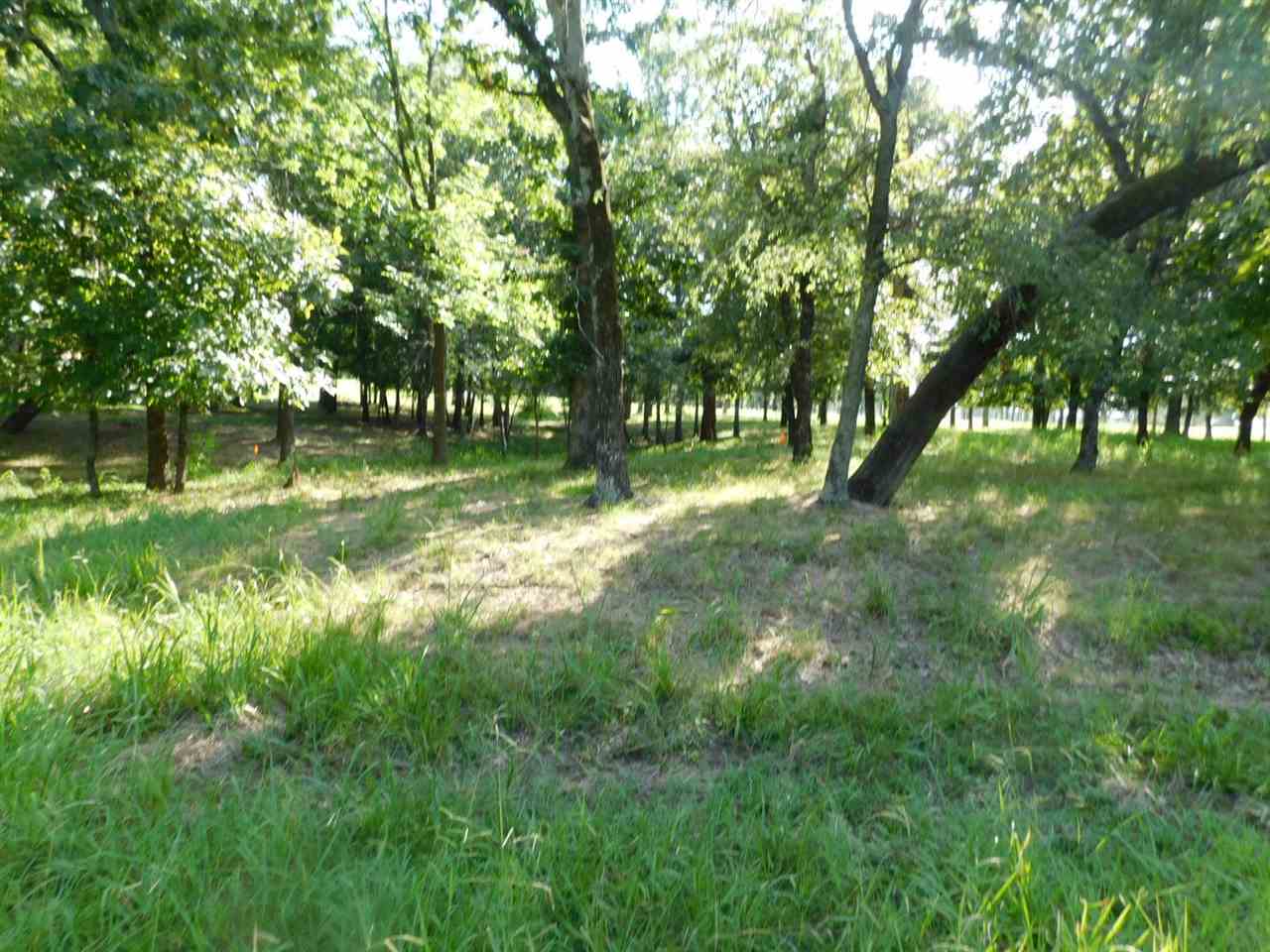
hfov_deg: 73.9
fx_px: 844
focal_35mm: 23
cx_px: 635
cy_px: 476
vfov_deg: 58.9
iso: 125
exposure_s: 1/160
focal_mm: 4
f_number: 3
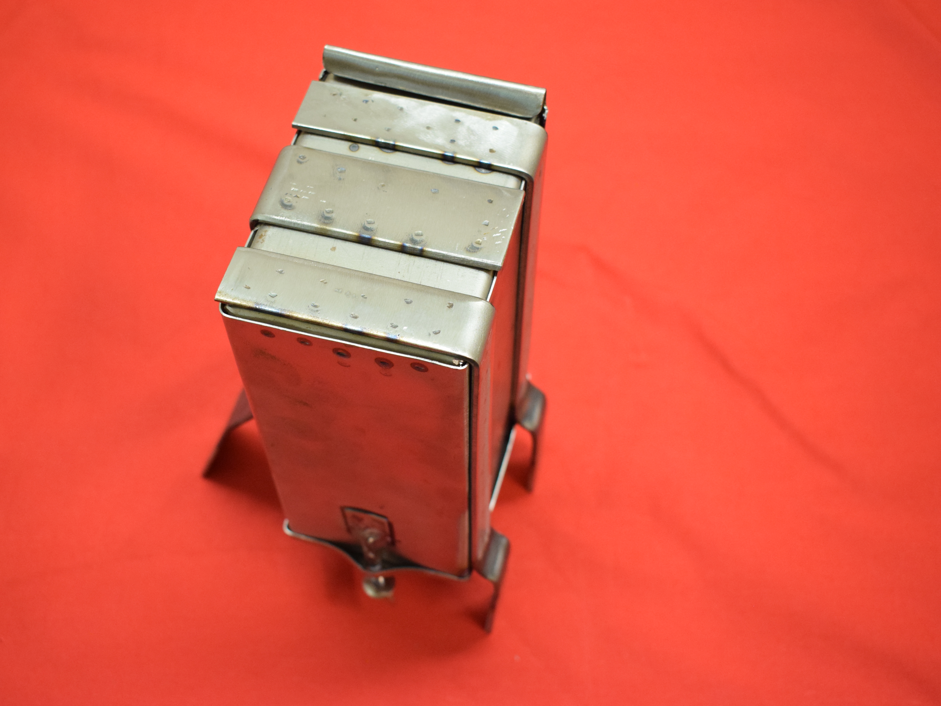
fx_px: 1211
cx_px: 417
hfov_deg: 42.4
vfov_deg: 32.5
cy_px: 348
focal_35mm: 45
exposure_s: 1/125
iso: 2000
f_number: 5
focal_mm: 27
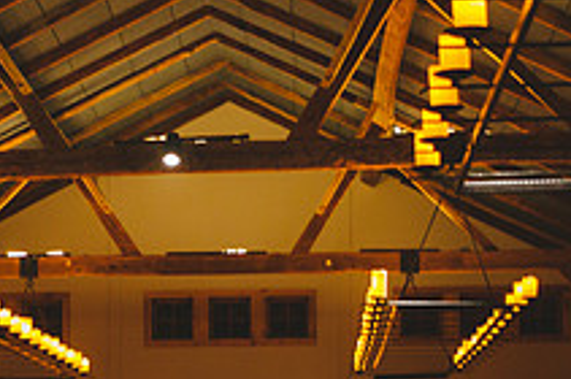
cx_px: 89
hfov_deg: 16.8
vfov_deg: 11.0
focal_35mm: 121
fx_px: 1916
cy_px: 501
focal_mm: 44
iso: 4000
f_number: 2.8
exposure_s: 1/80
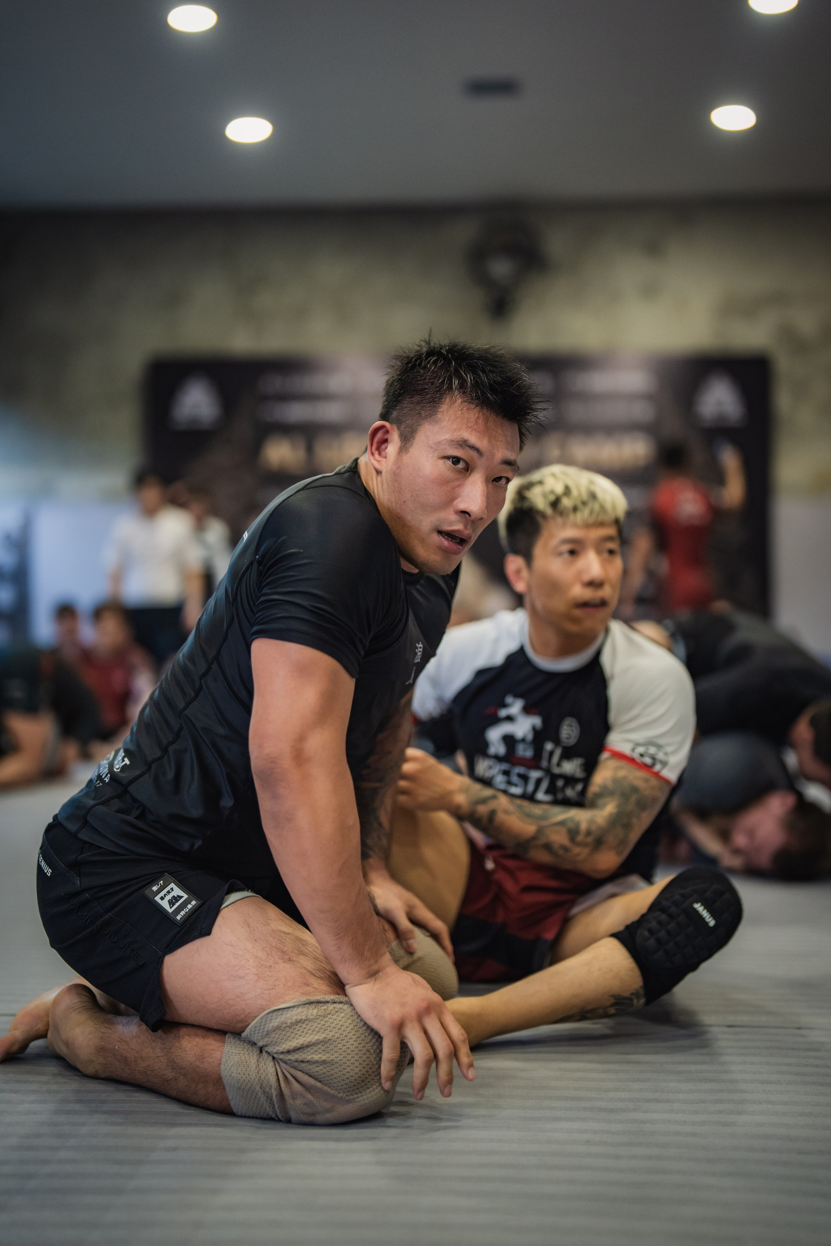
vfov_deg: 39.6
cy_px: 623
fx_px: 1731
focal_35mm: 50
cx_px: 416
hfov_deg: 27.0
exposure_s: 1/640
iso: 1600
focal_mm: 50
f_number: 1.2
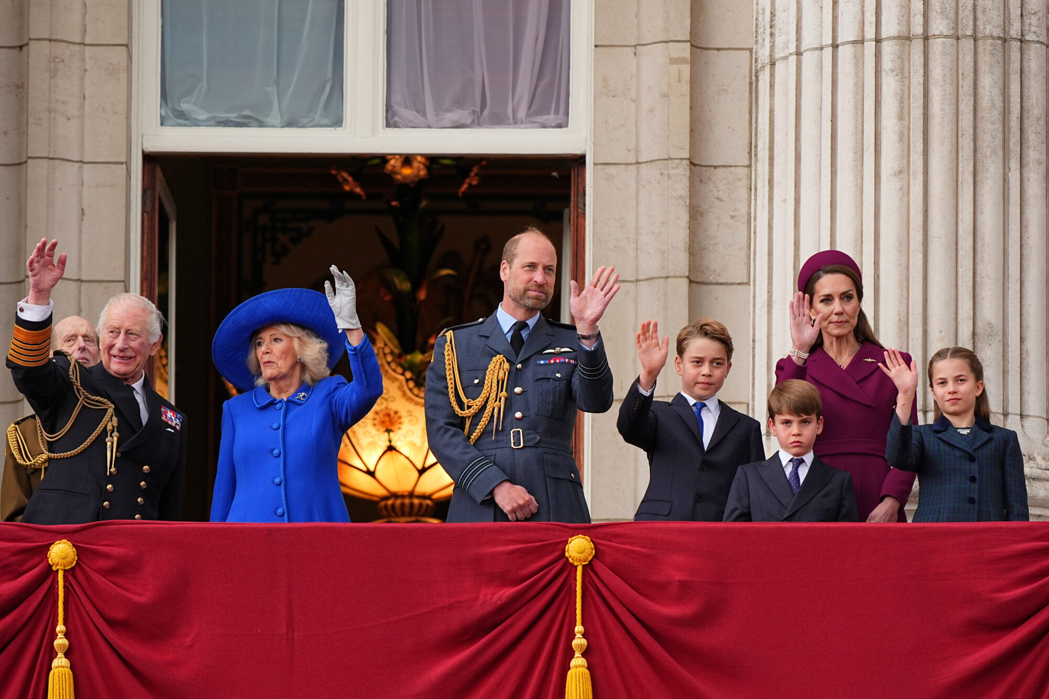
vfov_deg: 3.4
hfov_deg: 5.2
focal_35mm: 400
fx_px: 11654
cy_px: 350
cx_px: 524
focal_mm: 400
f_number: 5.6
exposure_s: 1/640
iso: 640
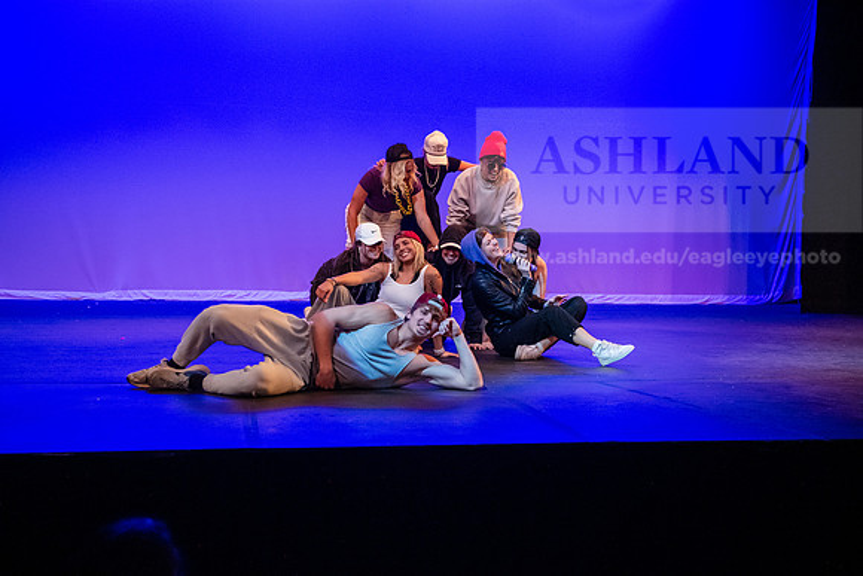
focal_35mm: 58
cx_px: 432
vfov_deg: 23.4
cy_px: 288
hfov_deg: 34.5
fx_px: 1391
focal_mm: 58
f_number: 3.5
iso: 4000
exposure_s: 1/320
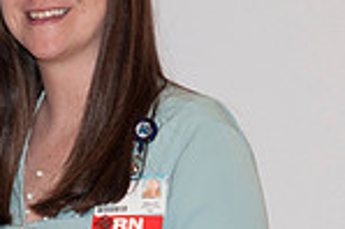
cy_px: 163
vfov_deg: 3.9
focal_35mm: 350
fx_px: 3350
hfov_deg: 5.8
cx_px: -243
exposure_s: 1/60
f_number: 5.6
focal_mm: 60
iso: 400
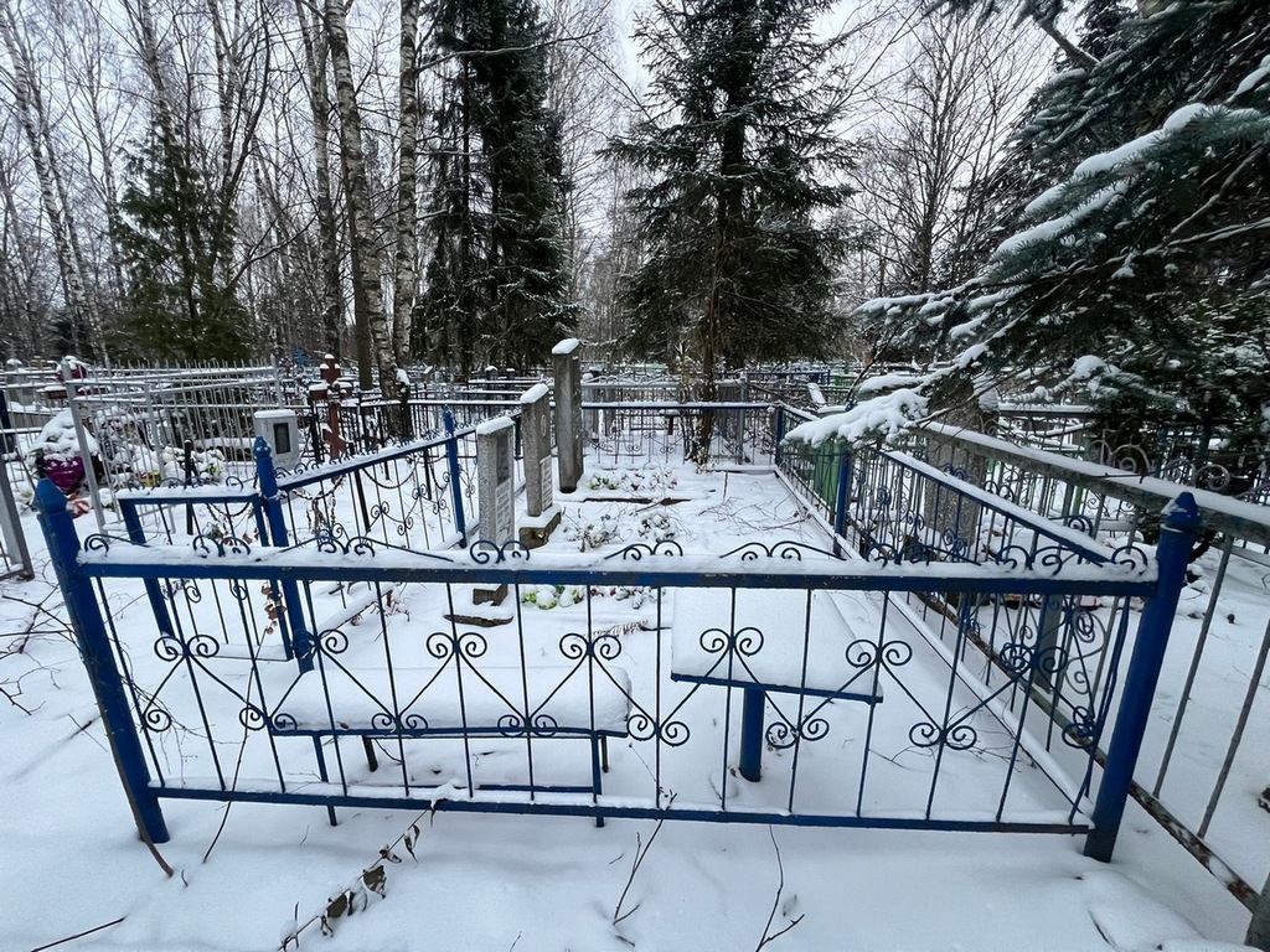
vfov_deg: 89.9
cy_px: 476
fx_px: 477
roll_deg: -1.8
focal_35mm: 13
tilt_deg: -12.1
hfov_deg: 106.2
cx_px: 635
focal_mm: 1.57
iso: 200
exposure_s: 1/99
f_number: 1.8
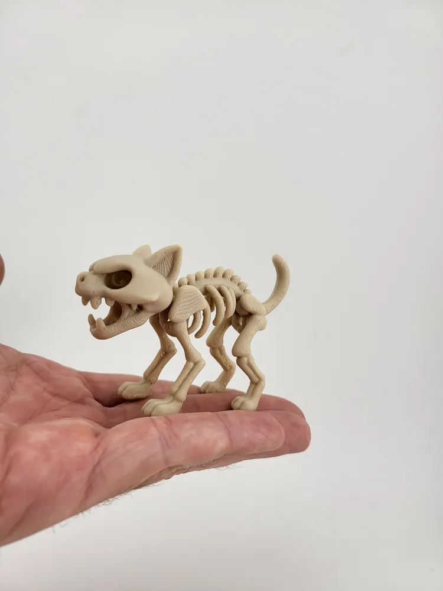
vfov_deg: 71.6
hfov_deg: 56.8
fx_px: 410
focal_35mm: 24
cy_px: 296
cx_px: 222
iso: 64
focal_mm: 5
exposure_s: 1/280
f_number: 1.8
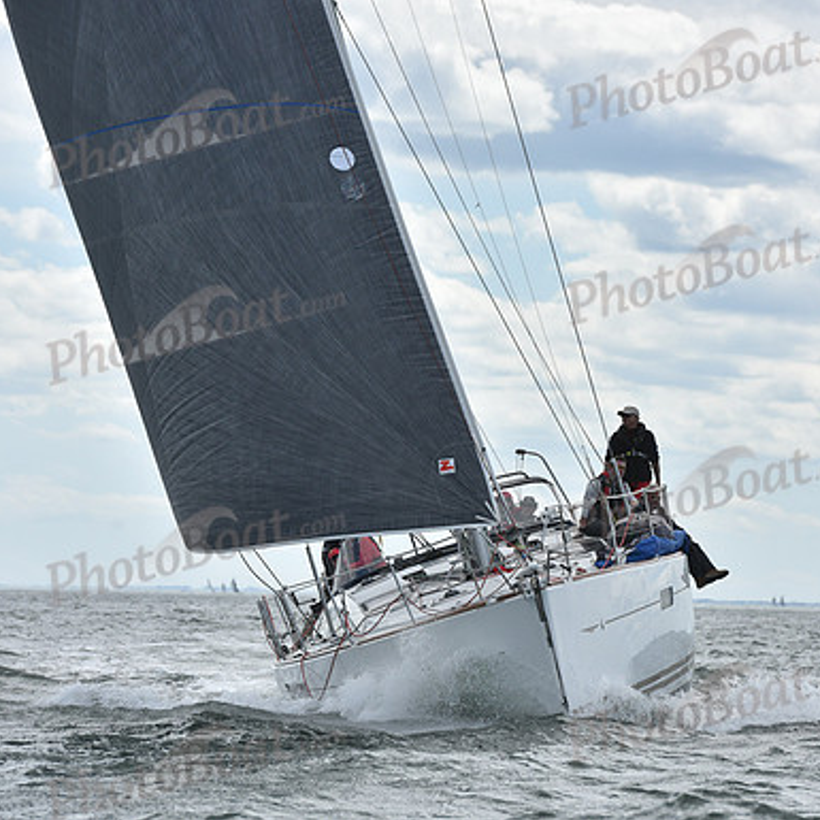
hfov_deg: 7.0
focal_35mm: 250
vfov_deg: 7.0
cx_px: 458
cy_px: 410
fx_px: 6700
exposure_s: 1/1250
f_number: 8
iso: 320
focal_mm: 195
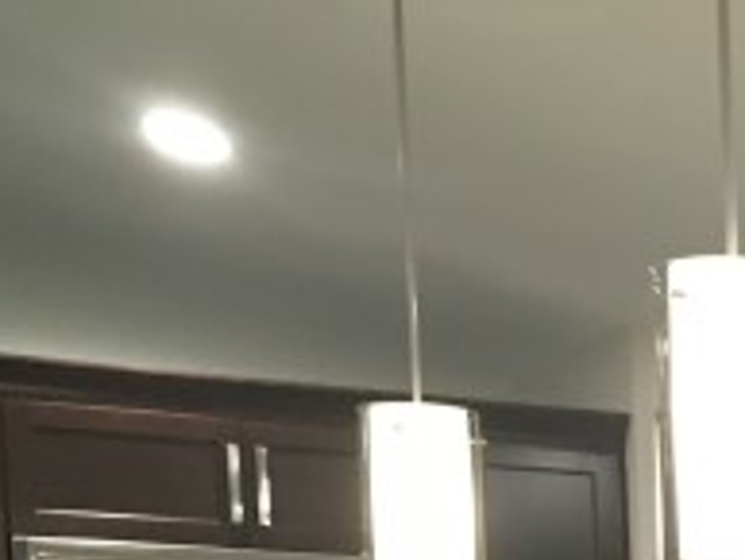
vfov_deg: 12.8
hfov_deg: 16.6
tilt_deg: -5.0
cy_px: 998
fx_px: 2261
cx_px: 1193
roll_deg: +2.0
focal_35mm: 105
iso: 200
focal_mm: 4.15
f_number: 2.2
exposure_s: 1/30
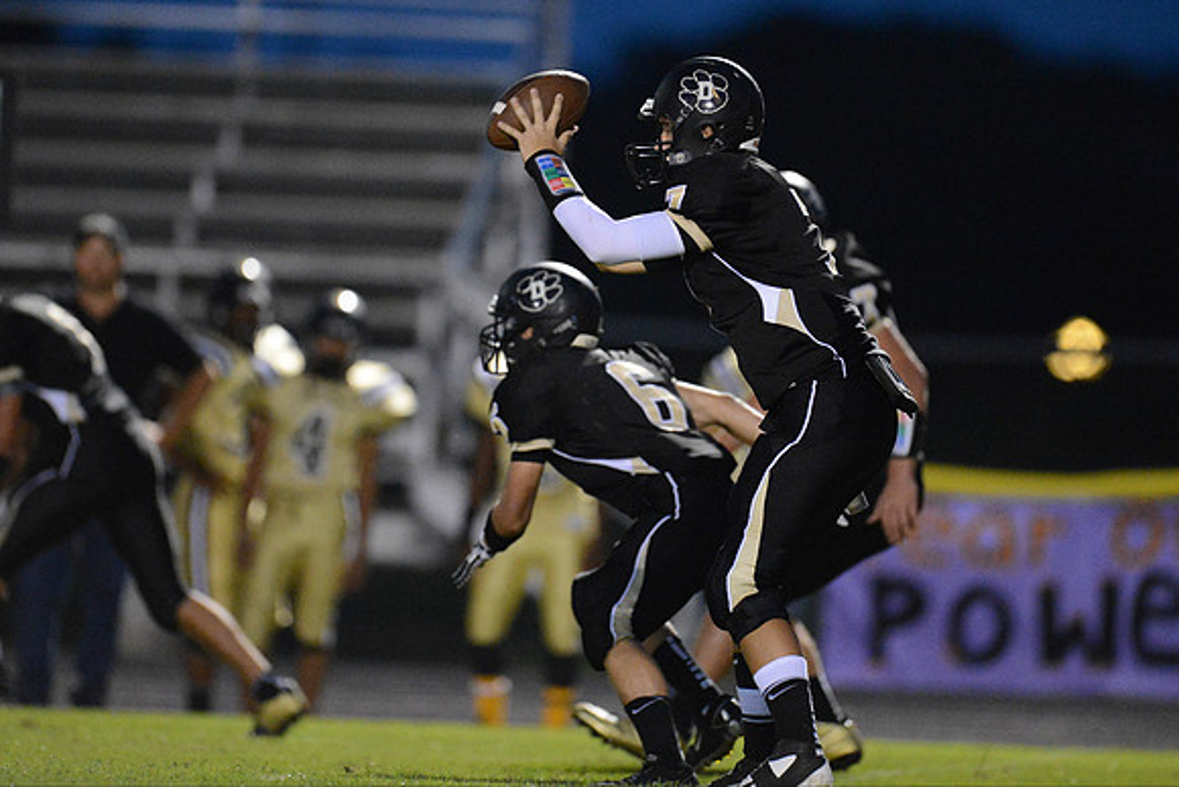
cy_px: 394
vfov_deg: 3.4
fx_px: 13102
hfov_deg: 5.2
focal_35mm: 400
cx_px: 590
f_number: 2.8
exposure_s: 1/800
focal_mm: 400
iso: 12800
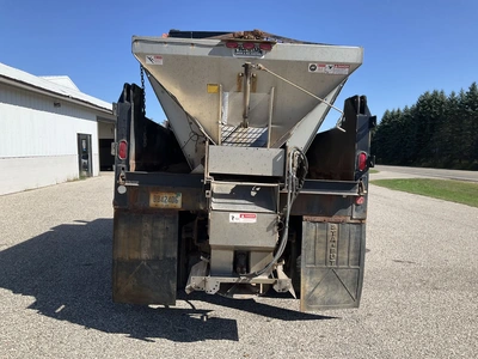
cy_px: 180
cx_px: 239
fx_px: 400
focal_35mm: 29
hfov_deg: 61.7
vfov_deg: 48.2
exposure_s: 1/1534
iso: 25
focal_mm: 3
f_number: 1.8
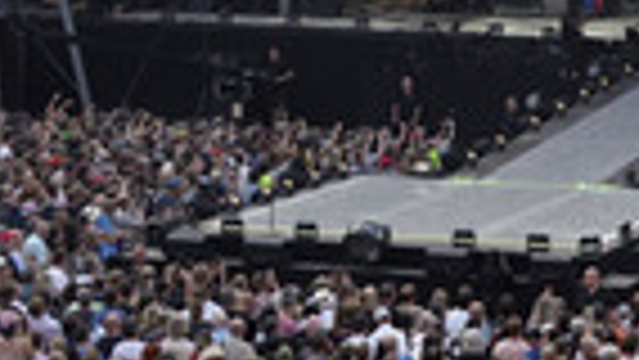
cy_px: -50
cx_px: 844
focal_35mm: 156
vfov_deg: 7.7
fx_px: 2644
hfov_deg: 13.3
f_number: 5.6
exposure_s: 1/500
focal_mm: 47
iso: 1250
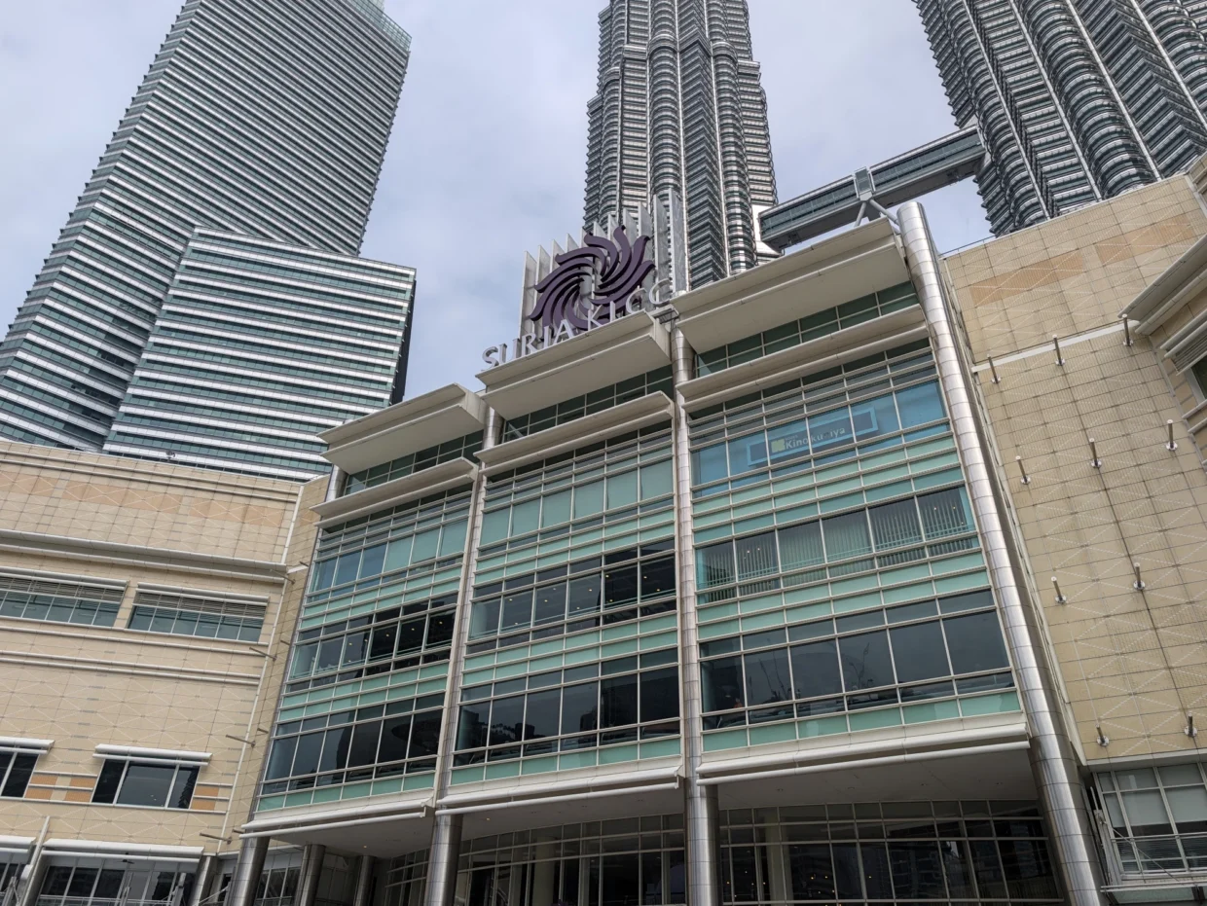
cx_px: 604
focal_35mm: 24
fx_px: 837
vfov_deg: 56.8
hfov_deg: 71.6
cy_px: 453
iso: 22
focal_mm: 6.9
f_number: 1.68
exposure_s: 1/2041
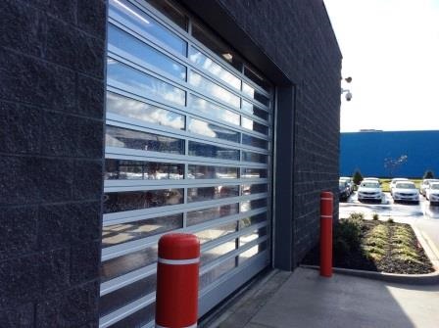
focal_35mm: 32
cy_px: 164
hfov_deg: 56.9
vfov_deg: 44.1
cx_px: 220
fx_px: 405
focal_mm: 3.3
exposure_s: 1/1021
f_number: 2.4
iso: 32
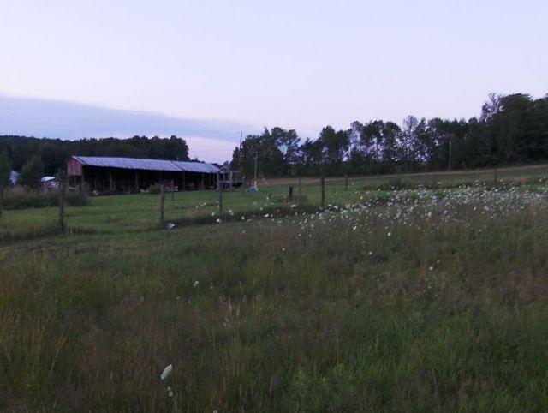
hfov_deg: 45.7
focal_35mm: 41
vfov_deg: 35.2
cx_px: 274
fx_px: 650
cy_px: 206
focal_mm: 6.5
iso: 200
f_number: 3.5
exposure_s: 1/21.9
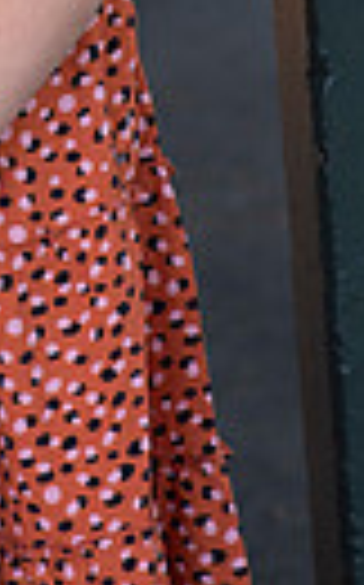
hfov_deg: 4.3
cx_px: -193
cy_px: -342
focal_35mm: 301
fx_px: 4788
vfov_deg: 6.9
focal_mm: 85
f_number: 4
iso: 640
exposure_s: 1/320
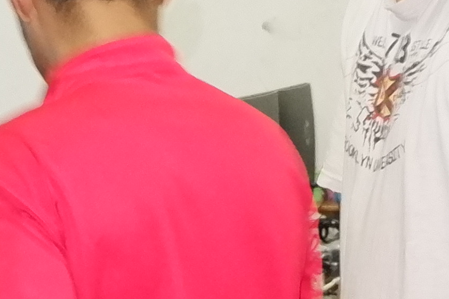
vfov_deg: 7.7
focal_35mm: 171
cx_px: 147
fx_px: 2132
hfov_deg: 12.0
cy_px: 580
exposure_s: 1/17
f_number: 3.5
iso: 3200
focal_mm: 16
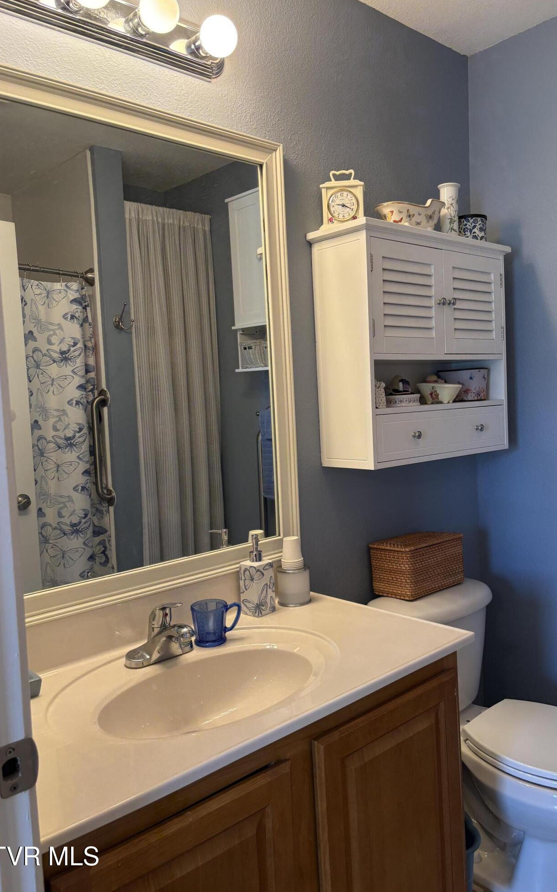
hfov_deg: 44.3
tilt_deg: -2.8
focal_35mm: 28
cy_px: 445
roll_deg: +2.5
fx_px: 680
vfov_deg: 66.5
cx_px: 327
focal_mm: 5.96
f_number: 1.6
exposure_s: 1/60
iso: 100
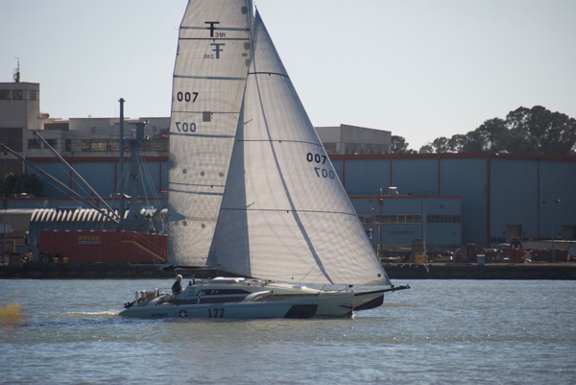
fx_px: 4803
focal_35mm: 300
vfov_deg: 4.6
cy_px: 192
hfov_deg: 6.9
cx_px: 288
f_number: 5.6
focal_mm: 200
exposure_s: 1/1600
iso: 250
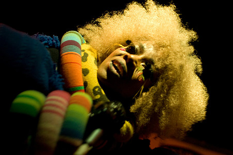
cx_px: 141
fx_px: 375
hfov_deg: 34.4
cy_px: 99
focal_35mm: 58
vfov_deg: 23.3
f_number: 1.4
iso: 1000
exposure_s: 1/80
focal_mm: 30
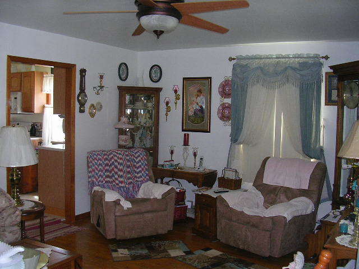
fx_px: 394
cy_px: 134
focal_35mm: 38
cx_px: 180
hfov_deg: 49.0
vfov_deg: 37.7
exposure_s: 1/60.1
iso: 91
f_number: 2.8
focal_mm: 5.8
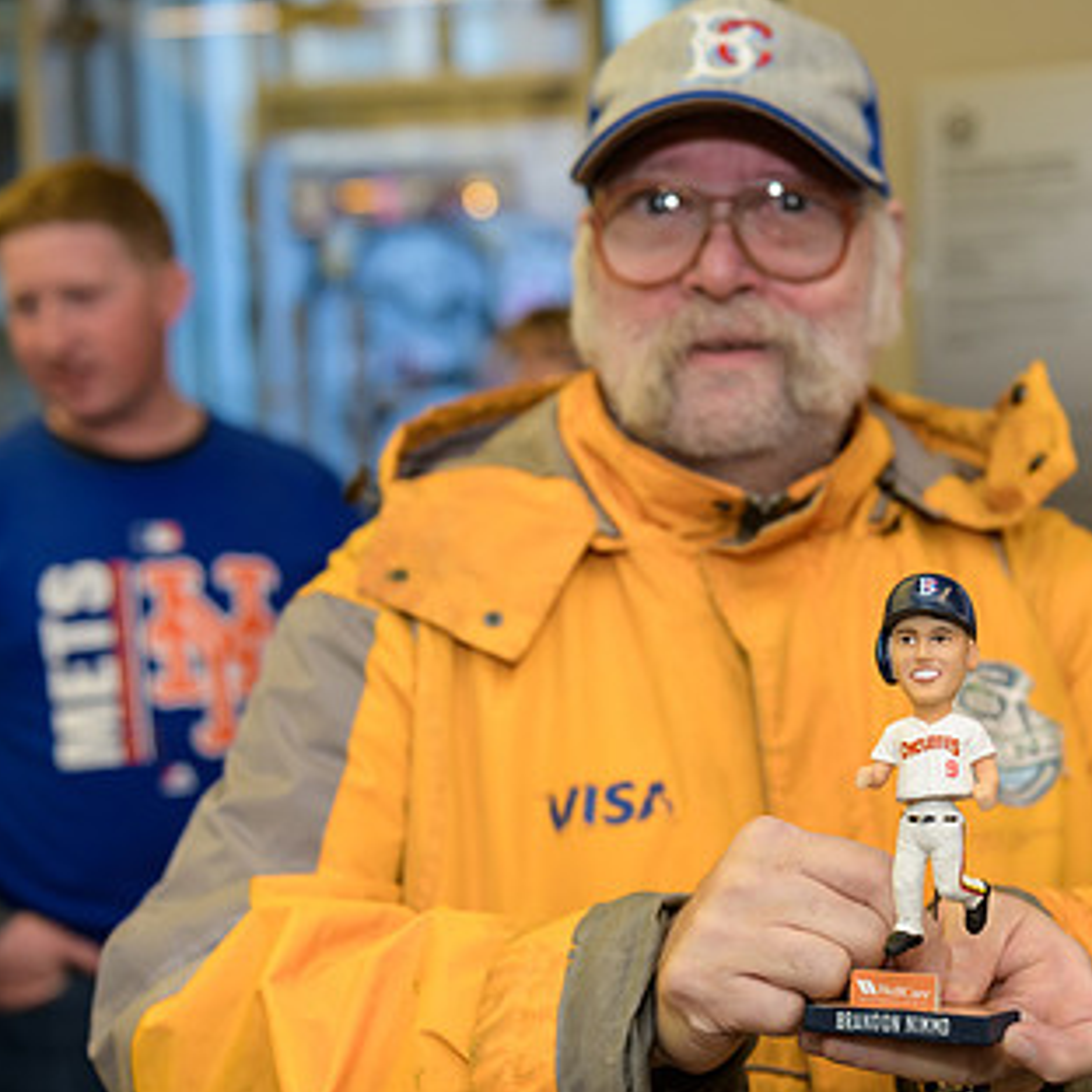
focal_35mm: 60
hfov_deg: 28.3
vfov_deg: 28.6
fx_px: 2141
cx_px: 763
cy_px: 632
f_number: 3.2
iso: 400
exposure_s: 1/125
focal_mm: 38
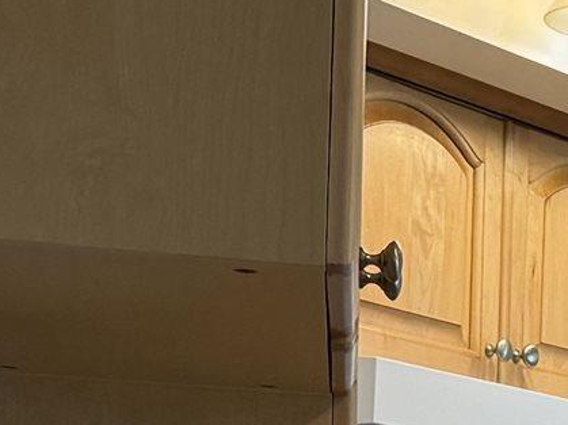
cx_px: 1327
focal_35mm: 176
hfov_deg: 10.0
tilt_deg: -1.2
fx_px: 2887
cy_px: 753
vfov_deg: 8.1
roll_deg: -2.1
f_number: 1.78
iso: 100
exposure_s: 1/120
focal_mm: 6.76
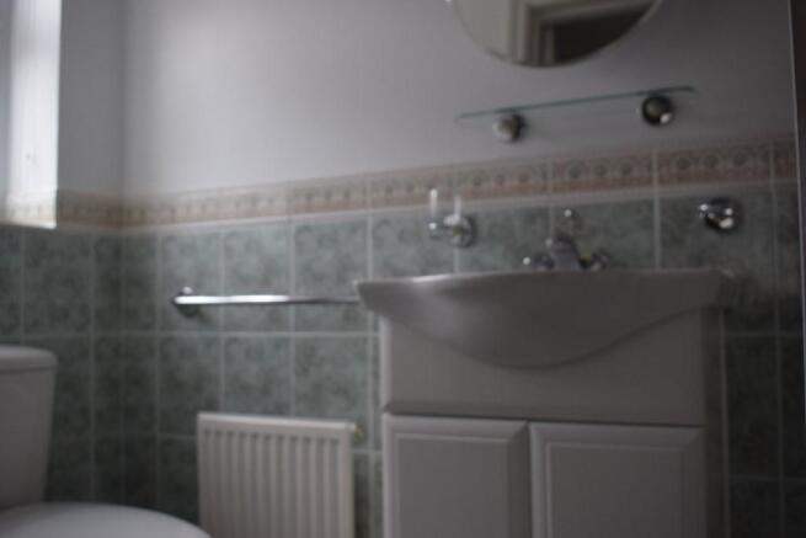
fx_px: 806
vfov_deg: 36.9
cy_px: 269
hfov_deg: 53.1
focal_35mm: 36
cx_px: 403
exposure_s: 1/100
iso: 400
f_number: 5
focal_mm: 24
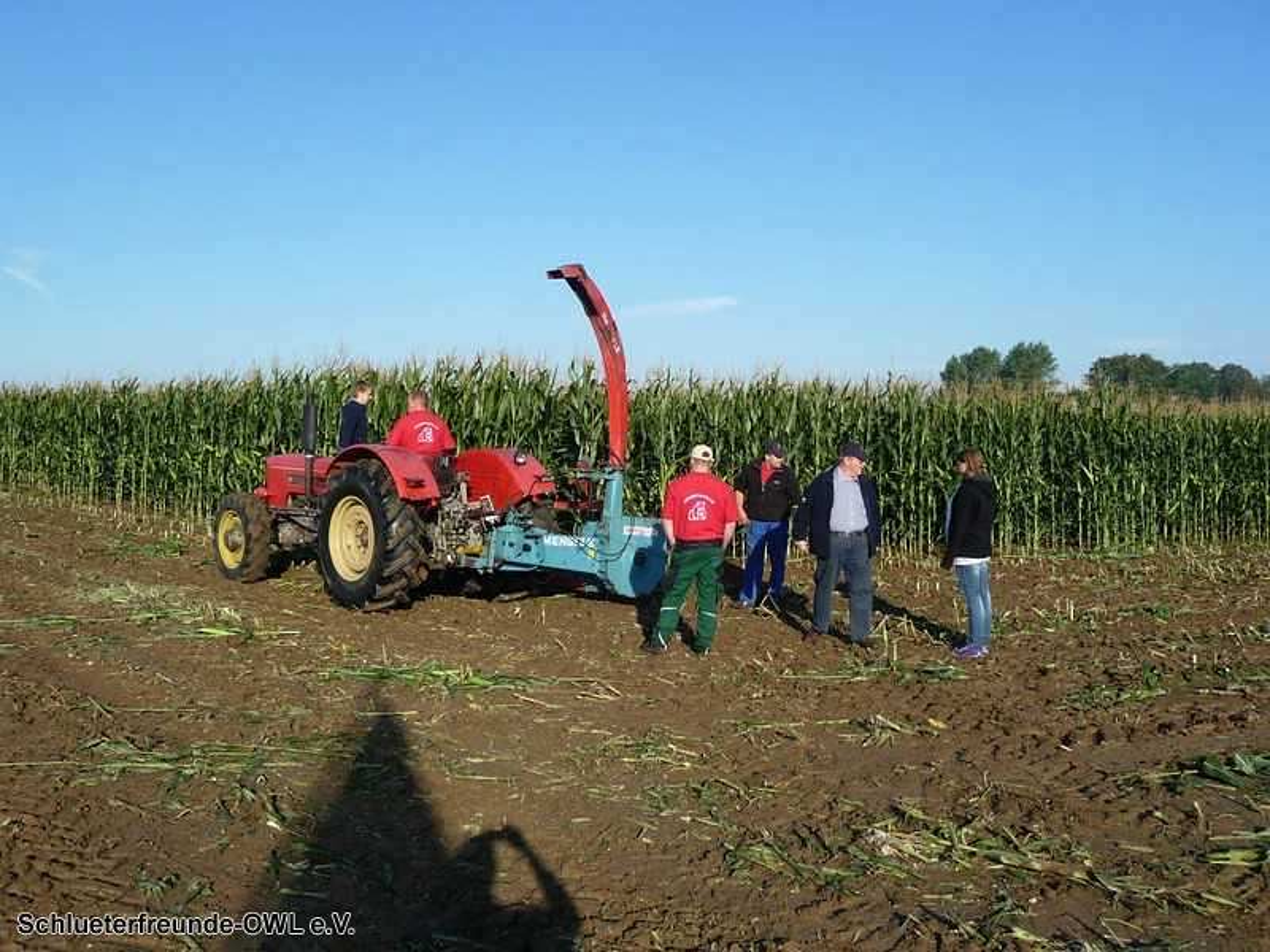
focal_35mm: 32
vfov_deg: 44.2
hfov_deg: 56.8
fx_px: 1174
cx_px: 635
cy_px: 476
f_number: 3.5
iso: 100
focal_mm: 5.3
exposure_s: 1/800
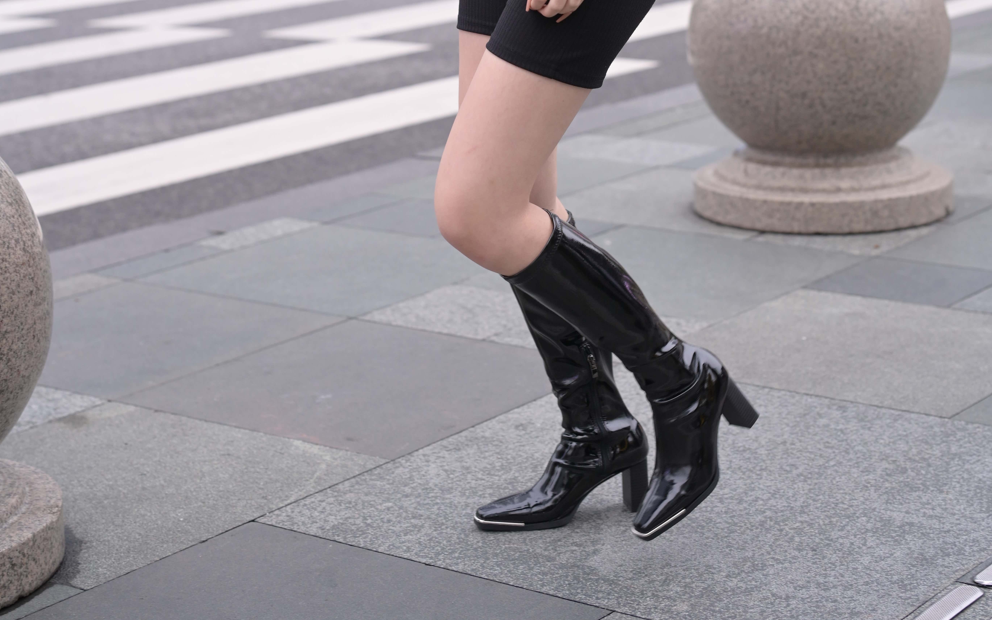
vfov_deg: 16.3
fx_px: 2082
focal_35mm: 77
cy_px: -99
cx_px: 499
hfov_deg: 26.8
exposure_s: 1/500
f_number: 3.2
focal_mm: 50
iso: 640
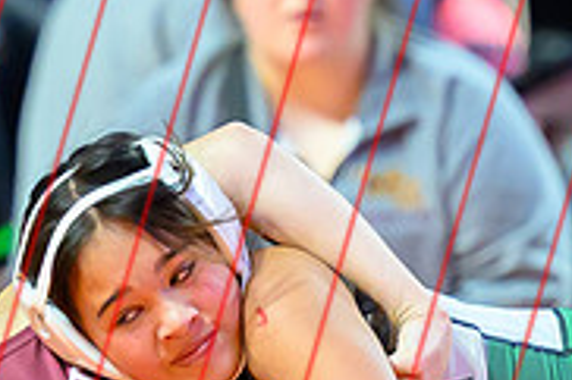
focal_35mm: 774
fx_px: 12287
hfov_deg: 2.7
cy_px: 372
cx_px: 548
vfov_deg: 1.8
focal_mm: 145
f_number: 2.8
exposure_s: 1/640
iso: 4000
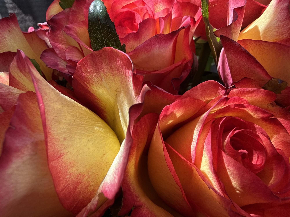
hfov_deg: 69.4
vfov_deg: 54.9
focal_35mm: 25
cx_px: 145
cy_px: 108
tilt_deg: -36.2
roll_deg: +3.3
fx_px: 209
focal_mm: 2.22
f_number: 2.2
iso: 50
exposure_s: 1/135
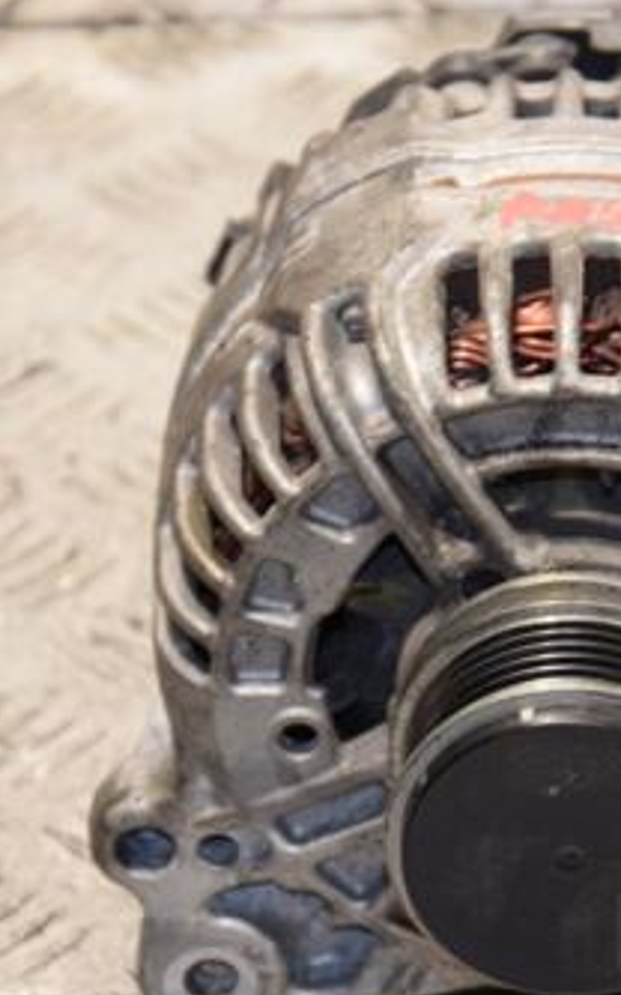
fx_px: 6337
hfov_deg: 5.6
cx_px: 561
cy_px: 535
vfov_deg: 9.0
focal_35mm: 234
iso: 800
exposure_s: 1/80
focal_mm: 85
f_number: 5.6
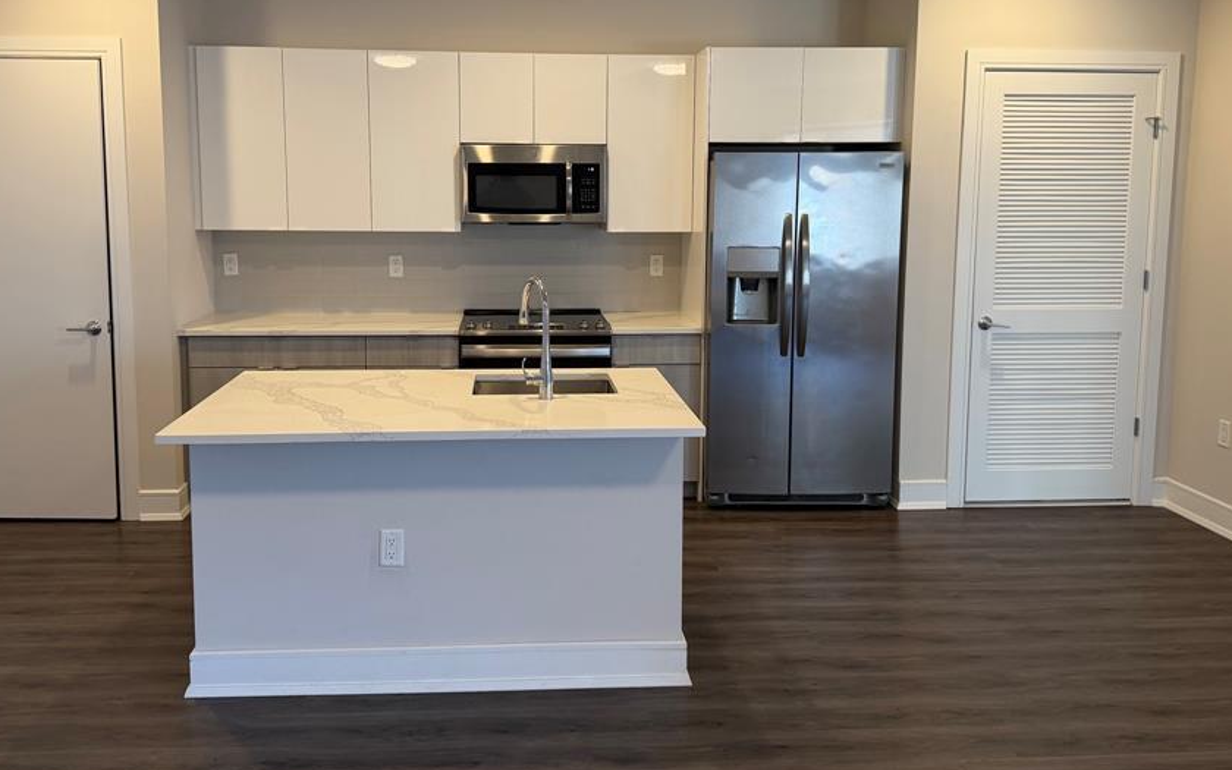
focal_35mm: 31
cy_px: 296
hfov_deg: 61.2
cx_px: 571
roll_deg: -0.4
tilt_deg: -6.5
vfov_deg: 40.4
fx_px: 1041
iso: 200
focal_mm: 6.76
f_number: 1.78
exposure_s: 1/120
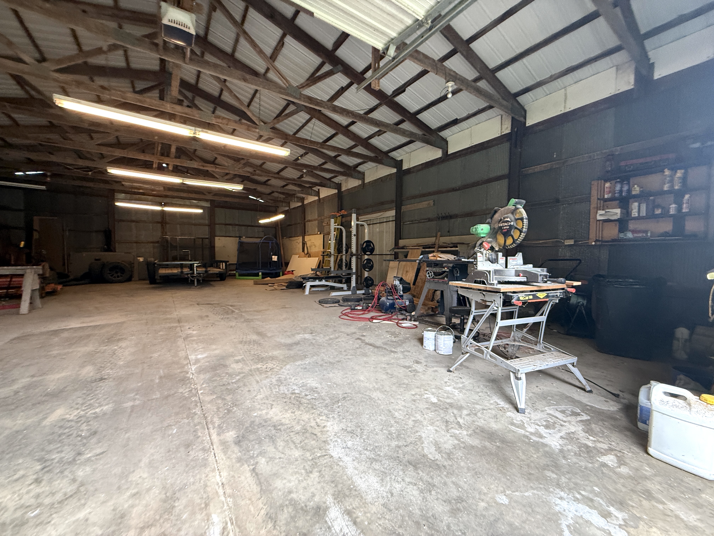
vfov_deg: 85.7
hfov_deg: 102.1
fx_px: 289
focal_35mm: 14
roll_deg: -1.2
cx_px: 357
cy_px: 268
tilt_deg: -4.2
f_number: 2.2
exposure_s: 1/120
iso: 250
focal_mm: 2.22
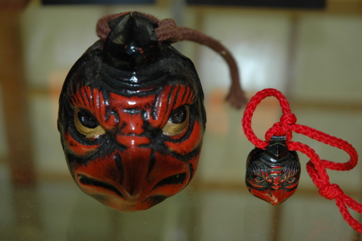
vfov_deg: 14.5
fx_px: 944
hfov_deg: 21.7
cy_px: 121
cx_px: 180
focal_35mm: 94
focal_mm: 62
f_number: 4.5
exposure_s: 1/60
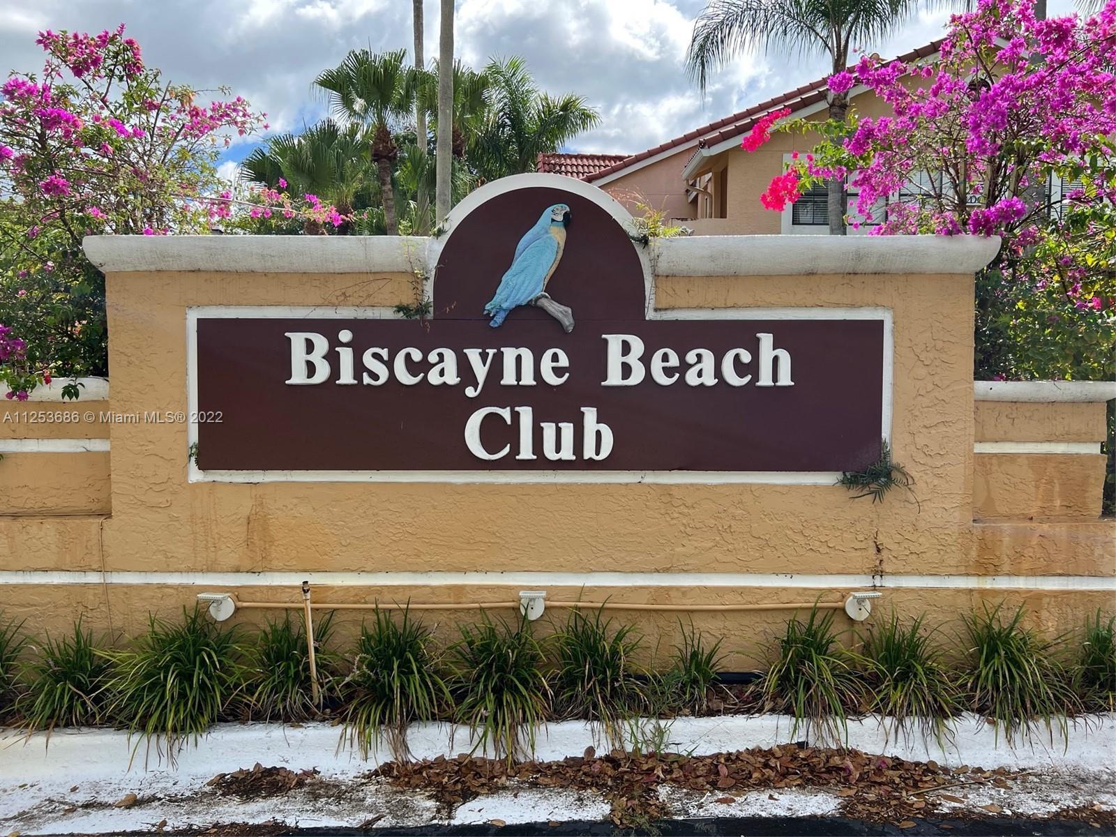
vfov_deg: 53.1
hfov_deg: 67.3
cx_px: 558
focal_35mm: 26
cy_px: 418
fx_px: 838
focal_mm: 5.7
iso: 50
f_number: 1.5
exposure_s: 1/1808
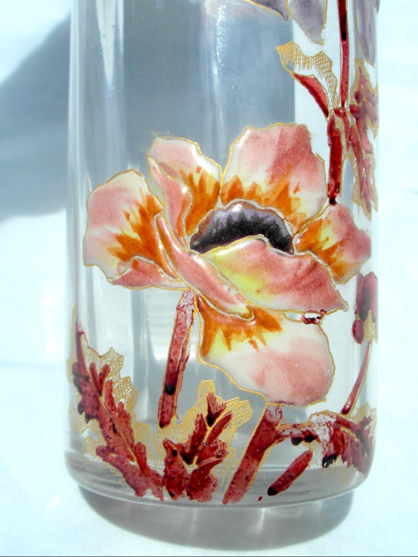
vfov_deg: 36.2
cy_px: 278
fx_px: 853
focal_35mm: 53
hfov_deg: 27.5
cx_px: 209
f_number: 6
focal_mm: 8.7
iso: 80
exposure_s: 1/500
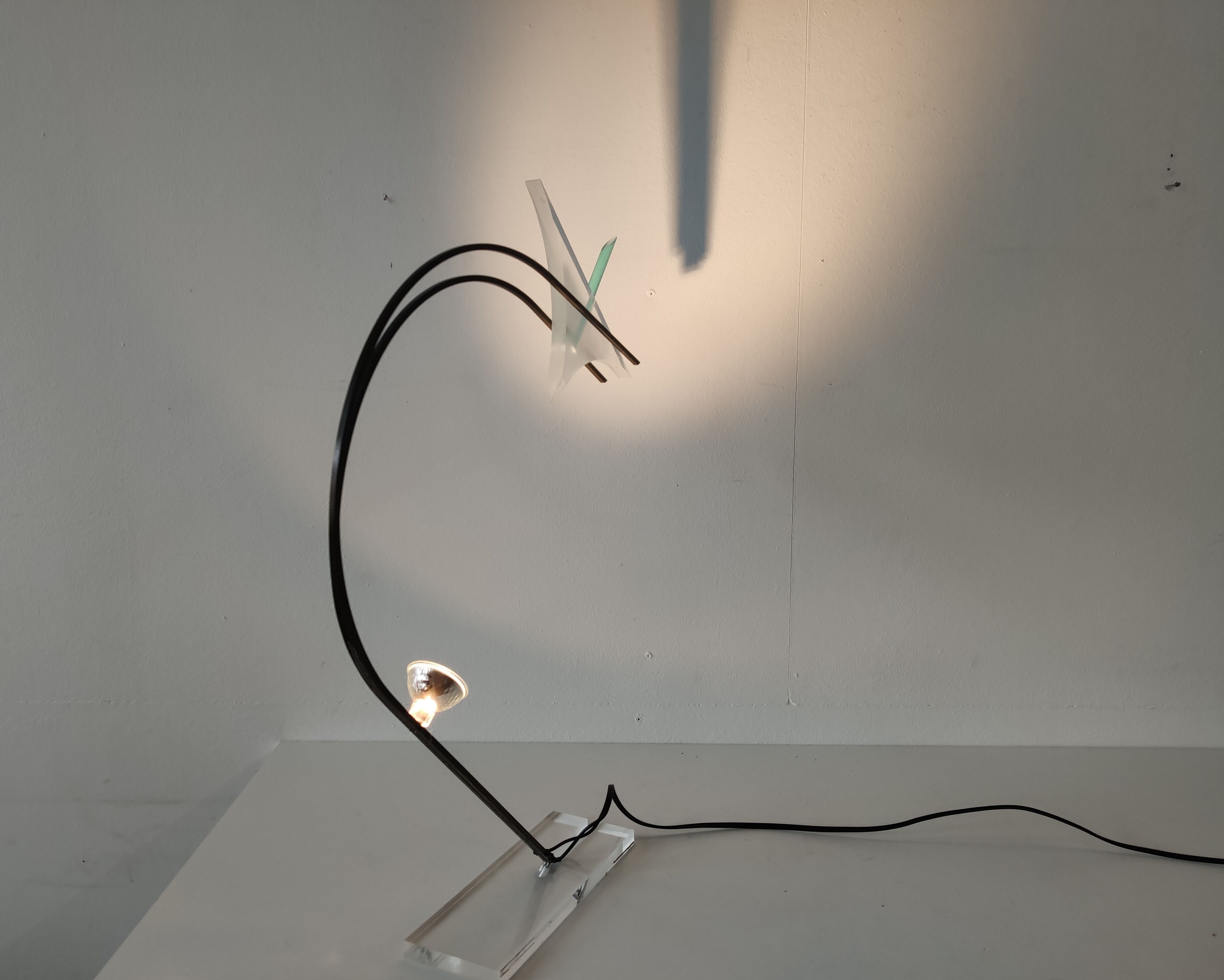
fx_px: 1014
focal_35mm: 28
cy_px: 493
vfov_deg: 51.5
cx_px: 561
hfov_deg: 62.1
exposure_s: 1/100
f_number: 1.75
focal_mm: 4.75
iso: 146
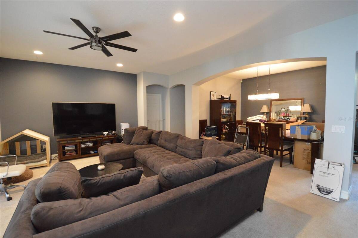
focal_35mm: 15
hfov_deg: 100.5
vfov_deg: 77.2
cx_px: 179
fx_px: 149
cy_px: 119
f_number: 3.5
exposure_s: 1/40
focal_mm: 10
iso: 3200
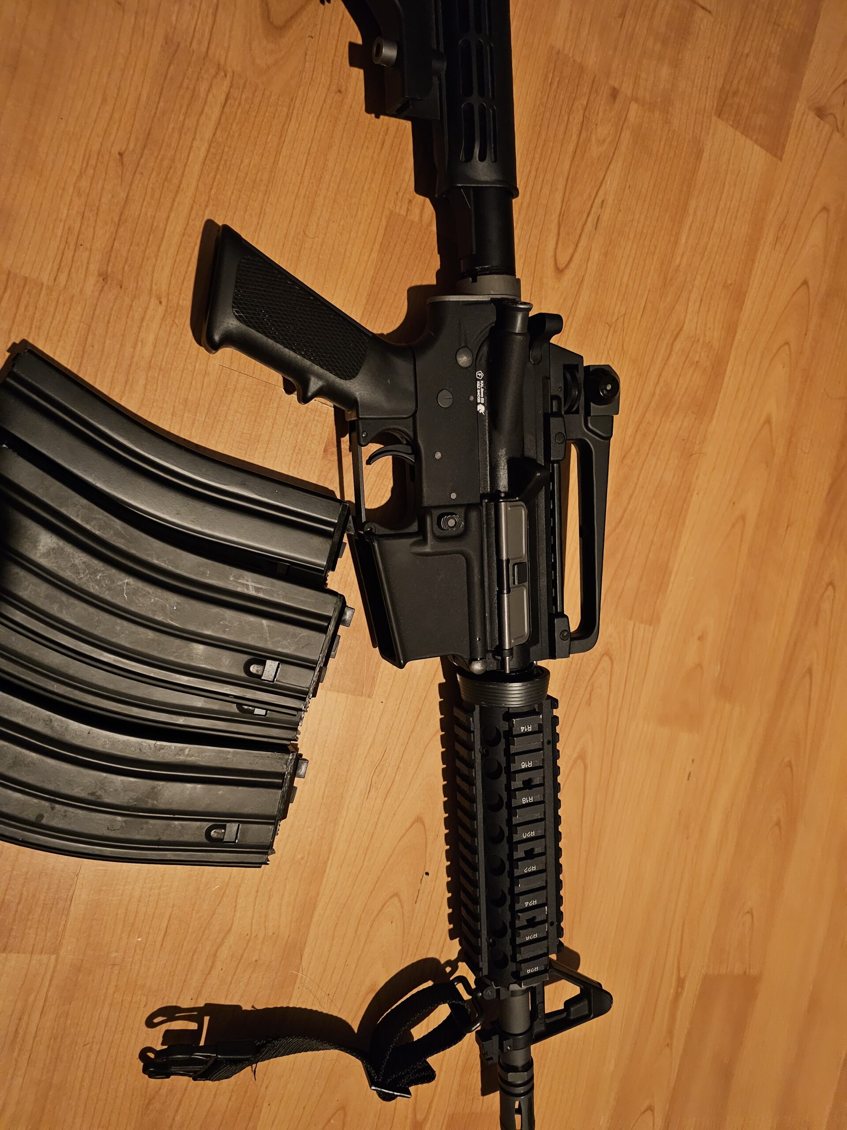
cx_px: 424
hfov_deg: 58.9
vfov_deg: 73.9
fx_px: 750
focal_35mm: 23
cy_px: 565
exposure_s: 1/25
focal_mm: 6.3
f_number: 1.7
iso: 1000
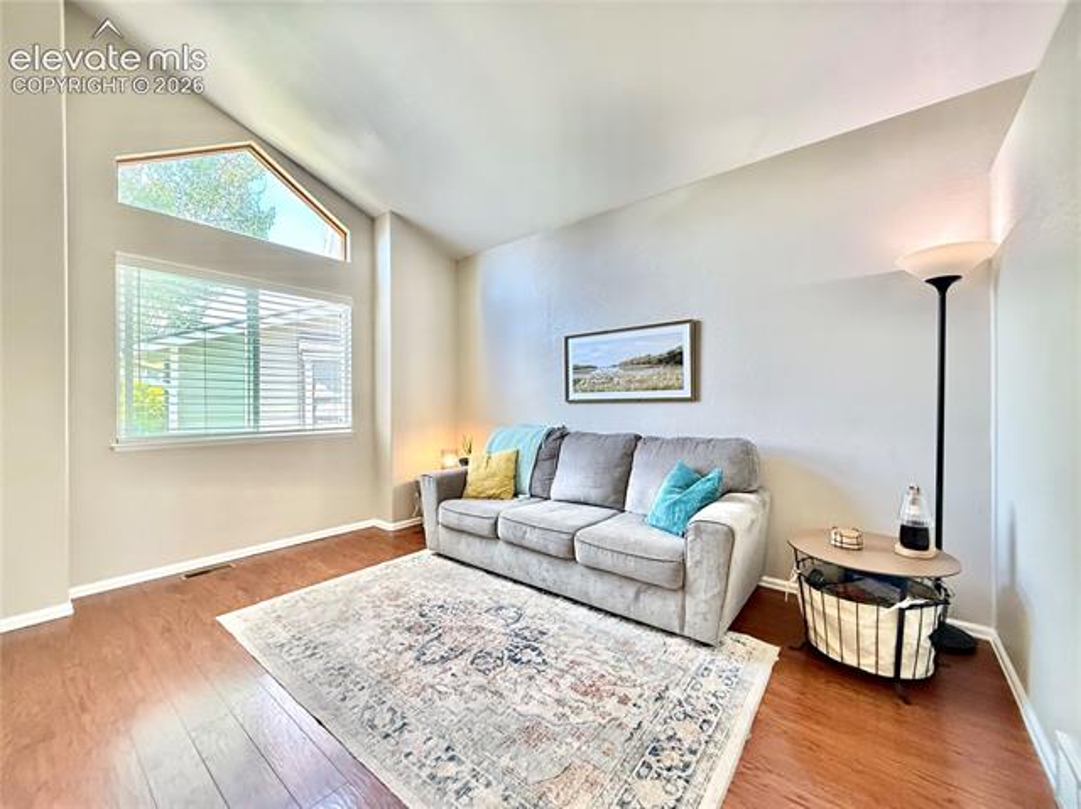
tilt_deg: +0.2
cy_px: 404
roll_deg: -0.8
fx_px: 437
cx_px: 540
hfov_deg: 102.1
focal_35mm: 14
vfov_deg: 85.6
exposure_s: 1/120
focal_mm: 2.22
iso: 640
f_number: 2.2
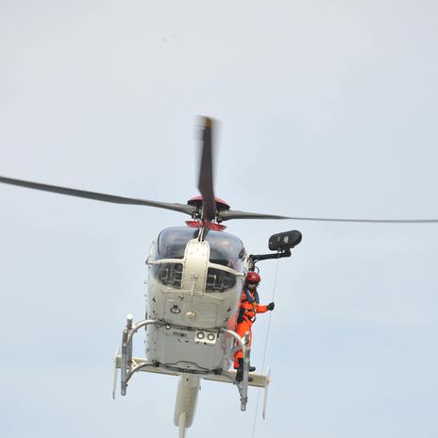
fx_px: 6241
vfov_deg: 4.0
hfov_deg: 4.0
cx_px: 219
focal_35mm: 436
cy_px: 311
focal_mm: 340
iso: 400
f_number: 7.1
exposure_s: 1/800
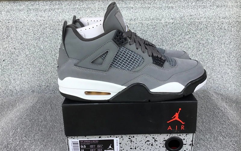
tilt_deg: -17.7
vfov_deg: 38.3
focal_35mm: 33
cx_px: 120
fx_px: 217
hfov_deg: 58.1
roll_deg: +1.5
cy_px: 68
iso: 25
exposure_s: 1/436
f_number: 2.4
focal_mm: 3.3
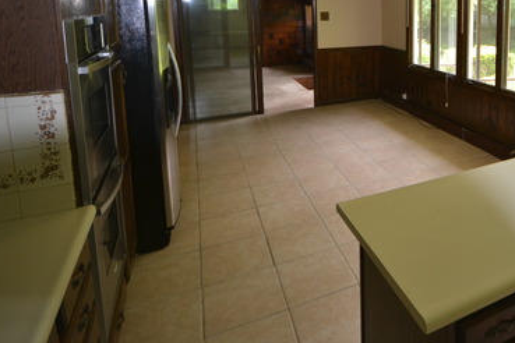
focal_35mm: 26
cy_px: 49
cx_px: 417
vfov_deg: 45.9
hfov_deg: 63.0
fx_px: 372
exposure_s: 1/60
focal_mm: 10
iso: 450
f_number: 4
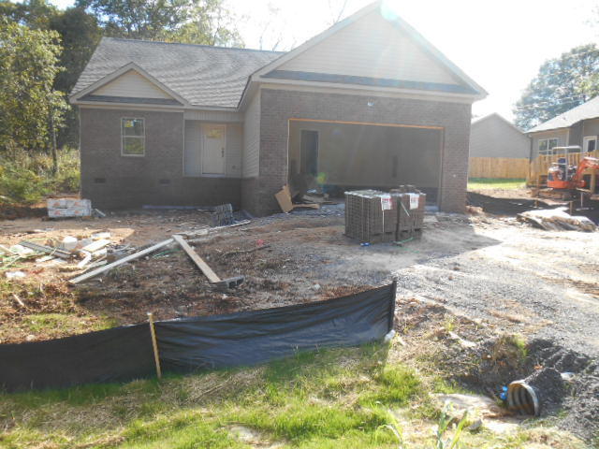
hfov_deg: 67.3
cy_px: 224
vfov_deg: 53.1
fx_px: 450
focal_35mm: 26
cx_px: 300
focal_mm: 4.7
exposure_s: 1/200
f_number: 3.4
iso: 80
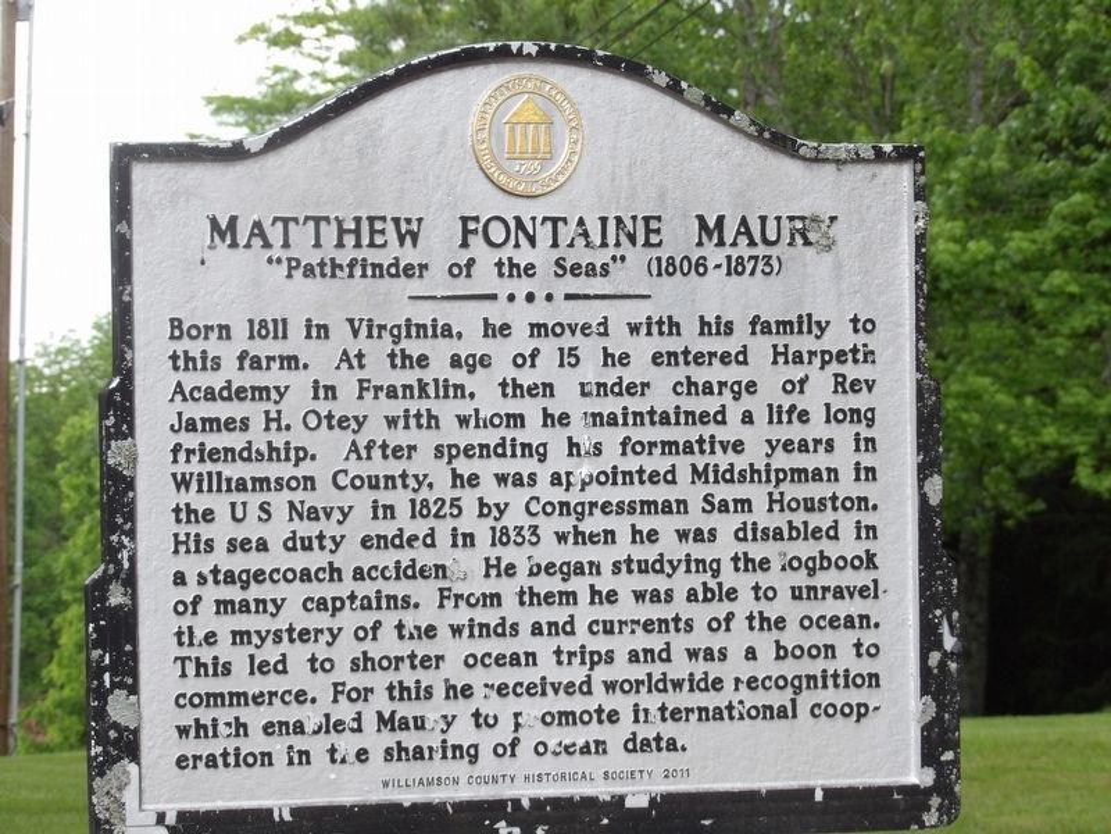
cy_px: 417
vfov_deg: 6.7
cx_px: 556
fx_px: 7125
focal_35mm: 222
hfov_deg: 8.9
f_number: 4.5
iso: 200
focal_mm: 39.8
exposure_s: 1/52
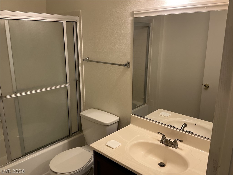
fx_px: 195
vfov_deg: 48.2
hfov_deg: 61.7
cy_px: 88
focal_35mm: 29
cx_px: 116
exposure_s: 1/60
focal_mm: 3
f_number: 1.8
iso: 80
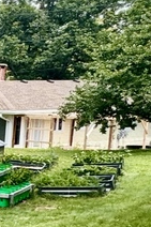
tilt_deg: -7.9
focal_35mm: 99
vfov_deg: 20.5
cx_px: -404
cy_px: 164
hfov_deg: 8.7
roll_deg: +0.5
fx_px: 624
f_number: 2.2
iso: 40
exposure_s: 1/525
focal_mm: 2.22
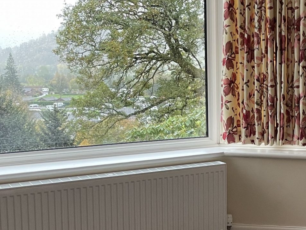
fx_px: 619
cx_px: 226
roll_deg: +1.2
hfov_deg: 27.4
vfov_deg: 21.0
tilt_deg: -7.7
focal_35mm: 70
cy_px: 139
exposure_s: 1/50
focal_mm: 4.2
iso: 125
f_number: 1.6
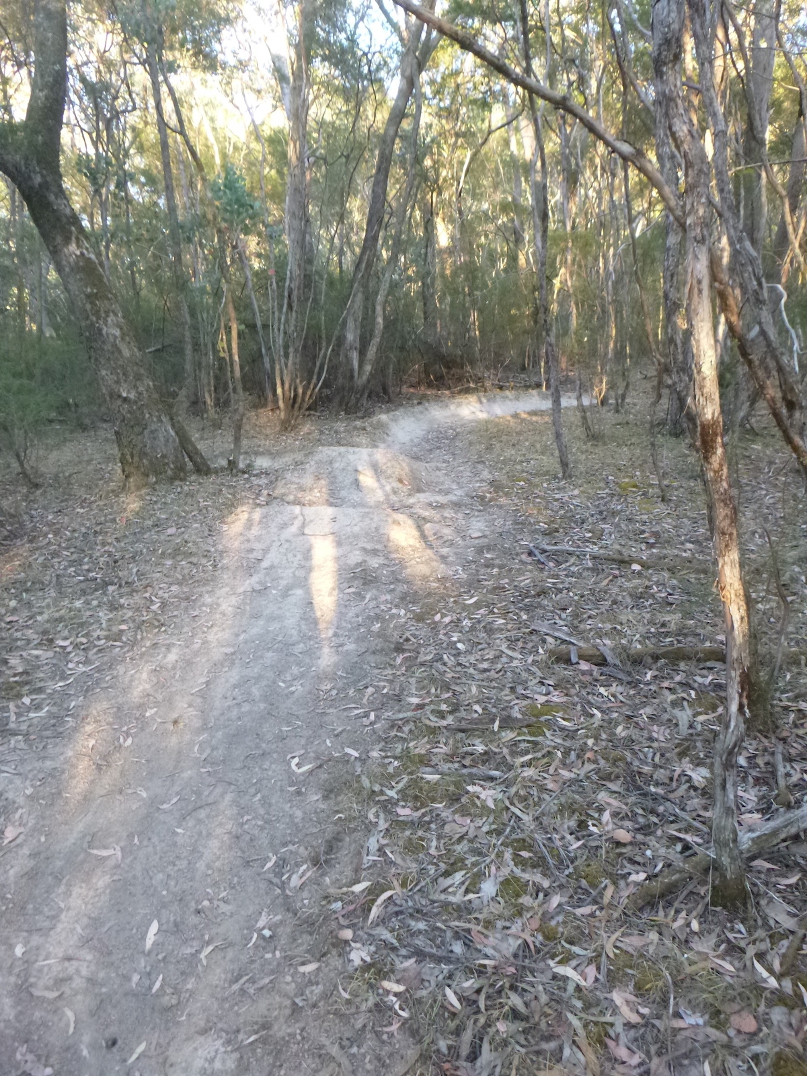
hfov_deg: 54.9
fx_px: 777
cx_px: 404
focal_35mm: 25
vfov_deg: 69.4
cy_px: 538
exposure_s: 1/30
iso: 400
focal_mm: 4.5
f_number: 3.9
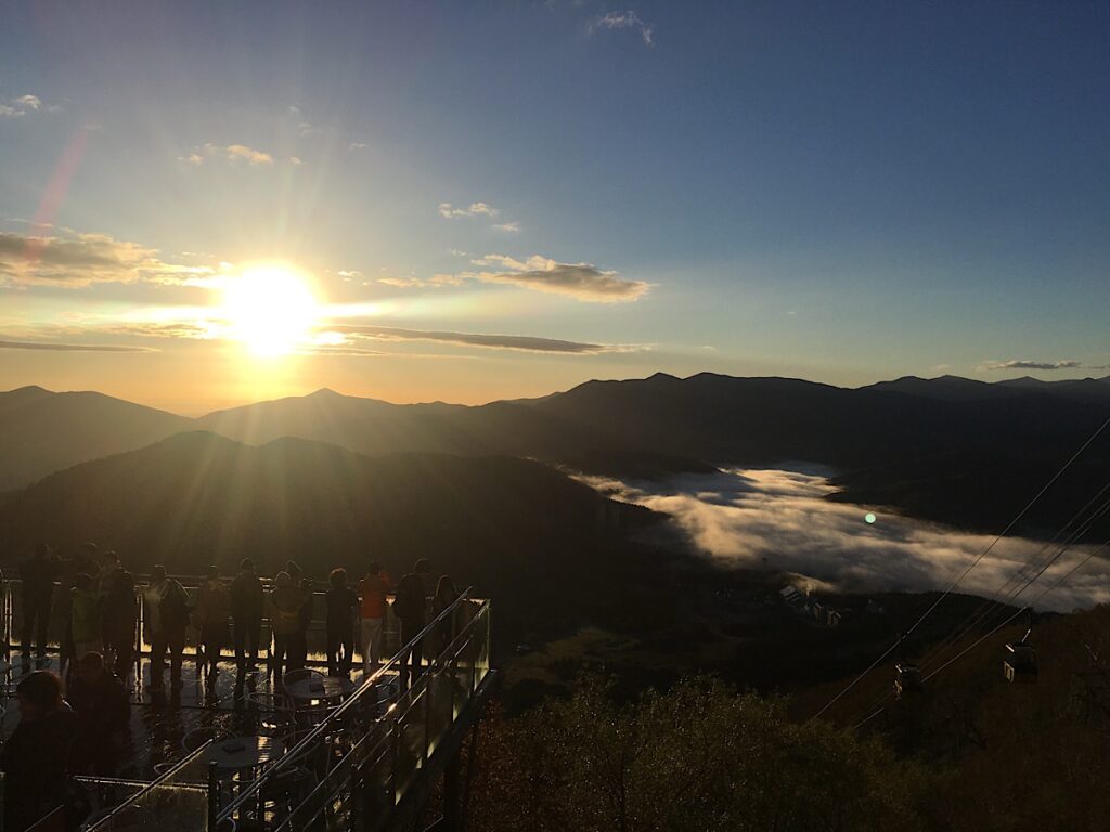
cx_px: 555
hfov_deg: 61.7
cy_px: 416
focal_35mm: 29
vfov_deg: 48.2
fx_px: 930
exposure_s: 1/4808
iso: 25
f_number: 2.2
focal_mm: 4.15
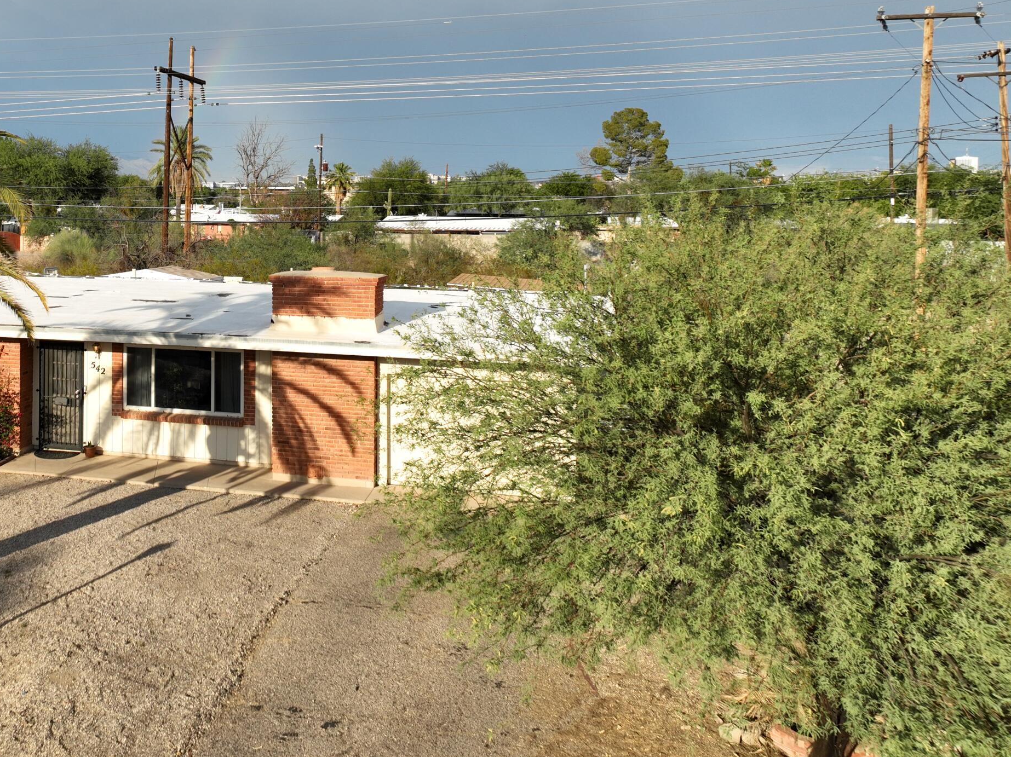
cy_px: 196
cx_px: 210
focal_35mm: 39
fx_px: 1139
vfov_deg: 36.0
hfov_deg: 45.6
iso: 100
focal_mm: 12.29
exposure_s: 1/1600
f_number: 2.8
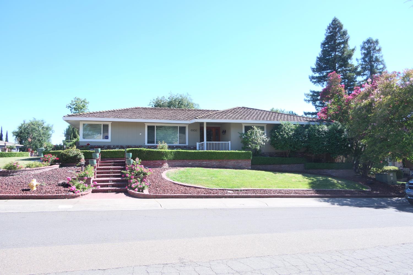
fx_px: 275
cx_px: 206
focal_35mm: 24
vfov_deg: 53.1
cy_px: 138
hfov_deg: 73.7
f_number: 4
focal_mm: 8.8
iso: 125
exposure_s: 1/200
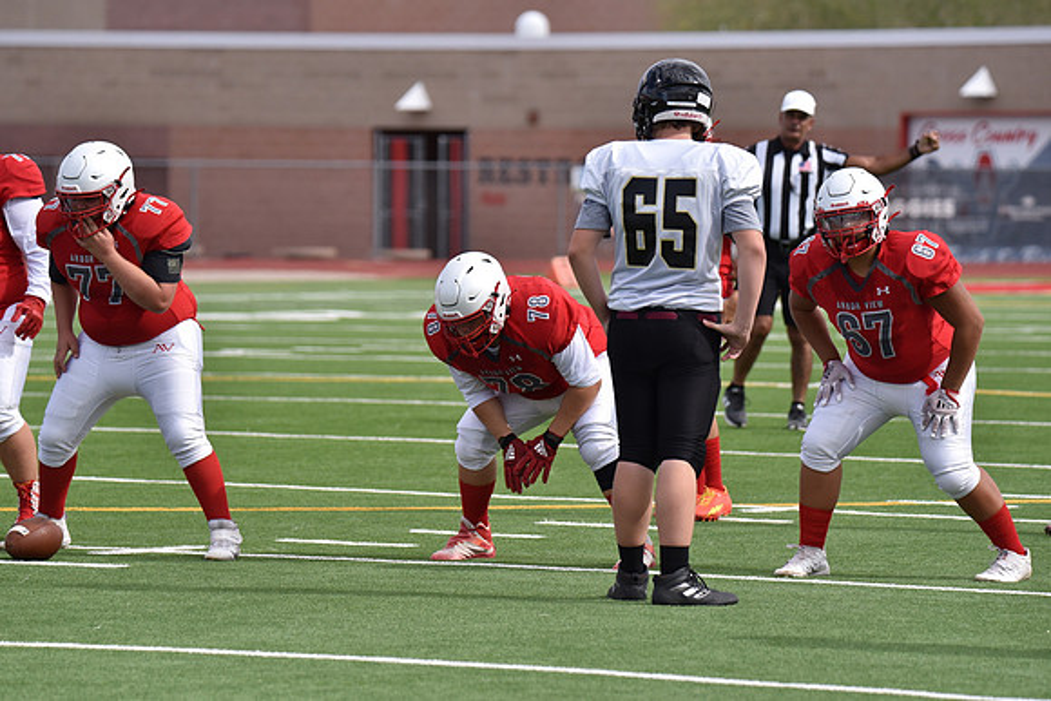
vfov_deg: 5.3
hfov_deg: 7.9
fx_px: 7592
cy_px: 350
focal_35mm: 260
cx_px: 526
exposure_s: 1/3200
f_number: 5.6
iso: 800
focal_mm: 260
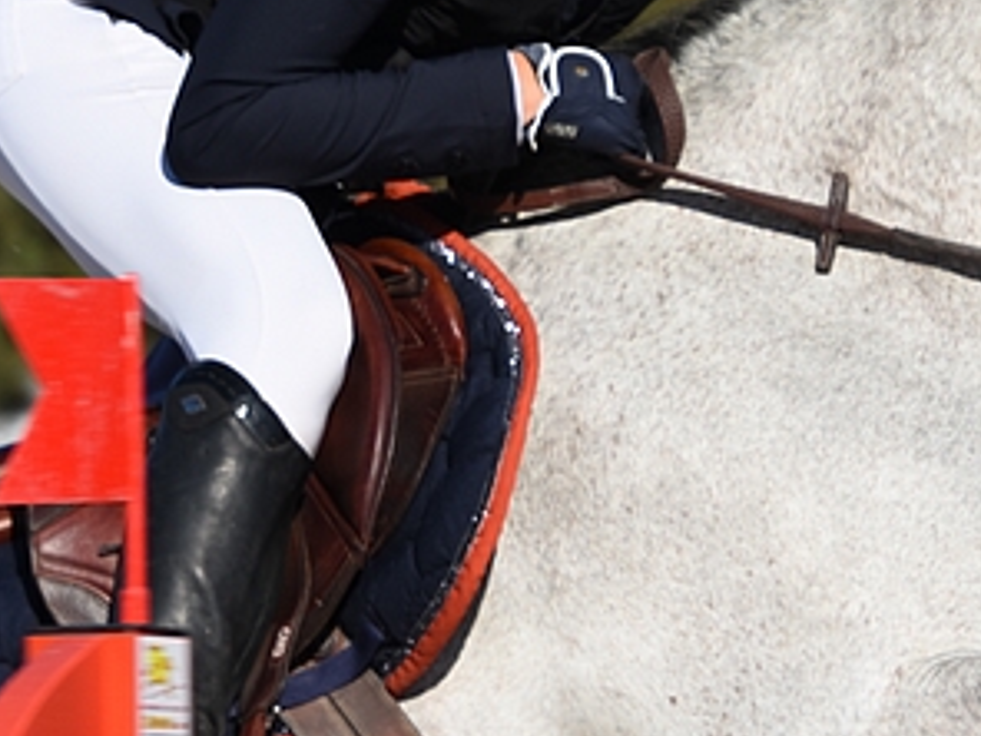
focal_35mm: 498
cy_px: 224
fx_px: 14113
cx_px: 696
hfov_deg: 4.0
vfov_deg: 3.0
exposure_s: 1/640
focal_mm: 116
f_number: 6.3
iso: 100
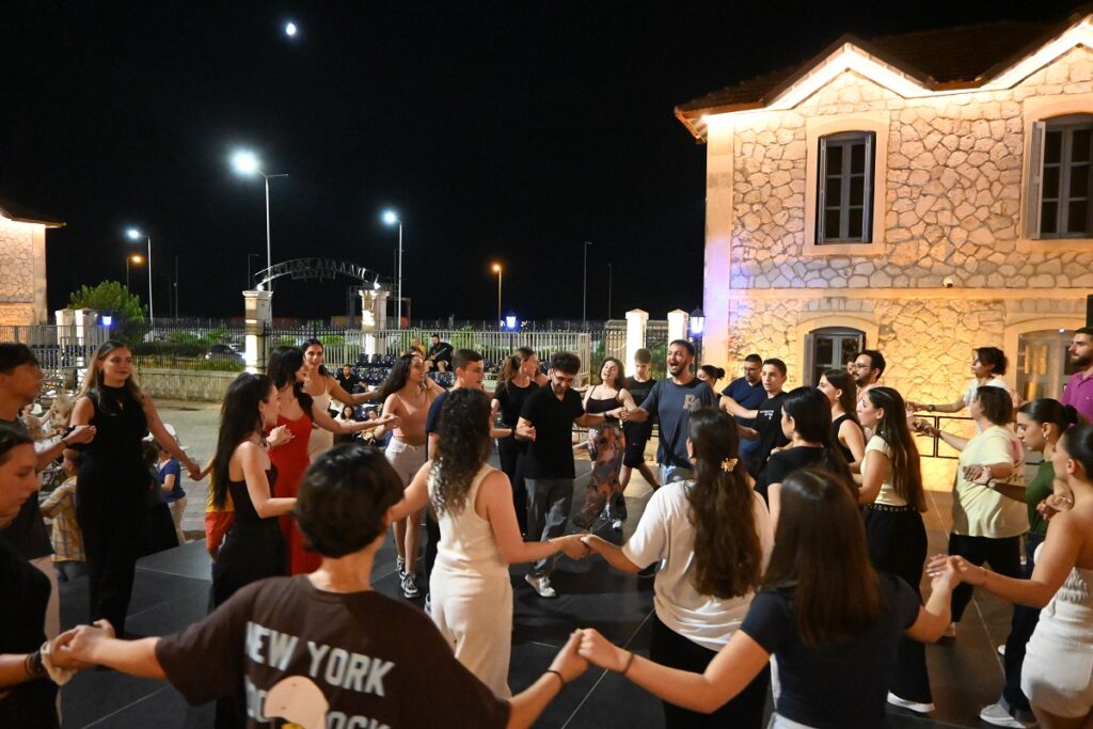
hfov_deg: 73.7
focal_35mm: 24
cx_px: 546
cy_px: 364
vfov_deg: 53.1
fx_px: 729
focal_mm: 16
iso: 12800
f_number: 3.5
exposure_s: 1/60
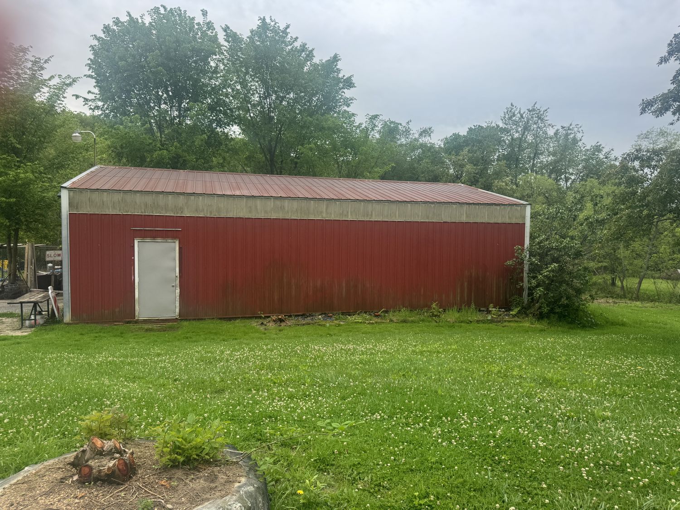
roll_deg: -1.4
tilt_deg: -4.3
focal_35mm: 24
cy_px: 255
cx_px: 340
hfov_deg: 71.6
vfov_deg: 56.8
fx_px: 471
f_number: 1.78
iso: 80
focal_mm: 6.76
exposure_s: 1/2415
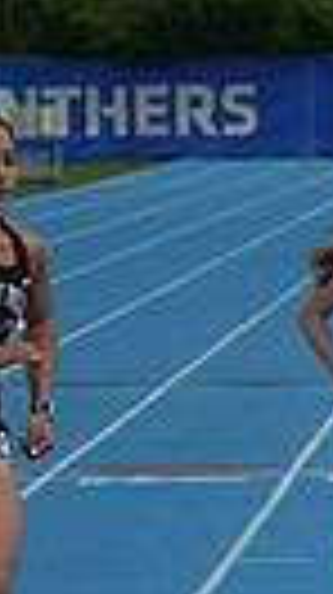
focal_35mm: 483
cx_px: 1260
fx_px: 7601
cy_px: 398
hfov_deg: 2.5
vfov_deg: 4.5
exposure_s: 1/5000
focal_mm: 105
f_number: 5.6
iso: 500
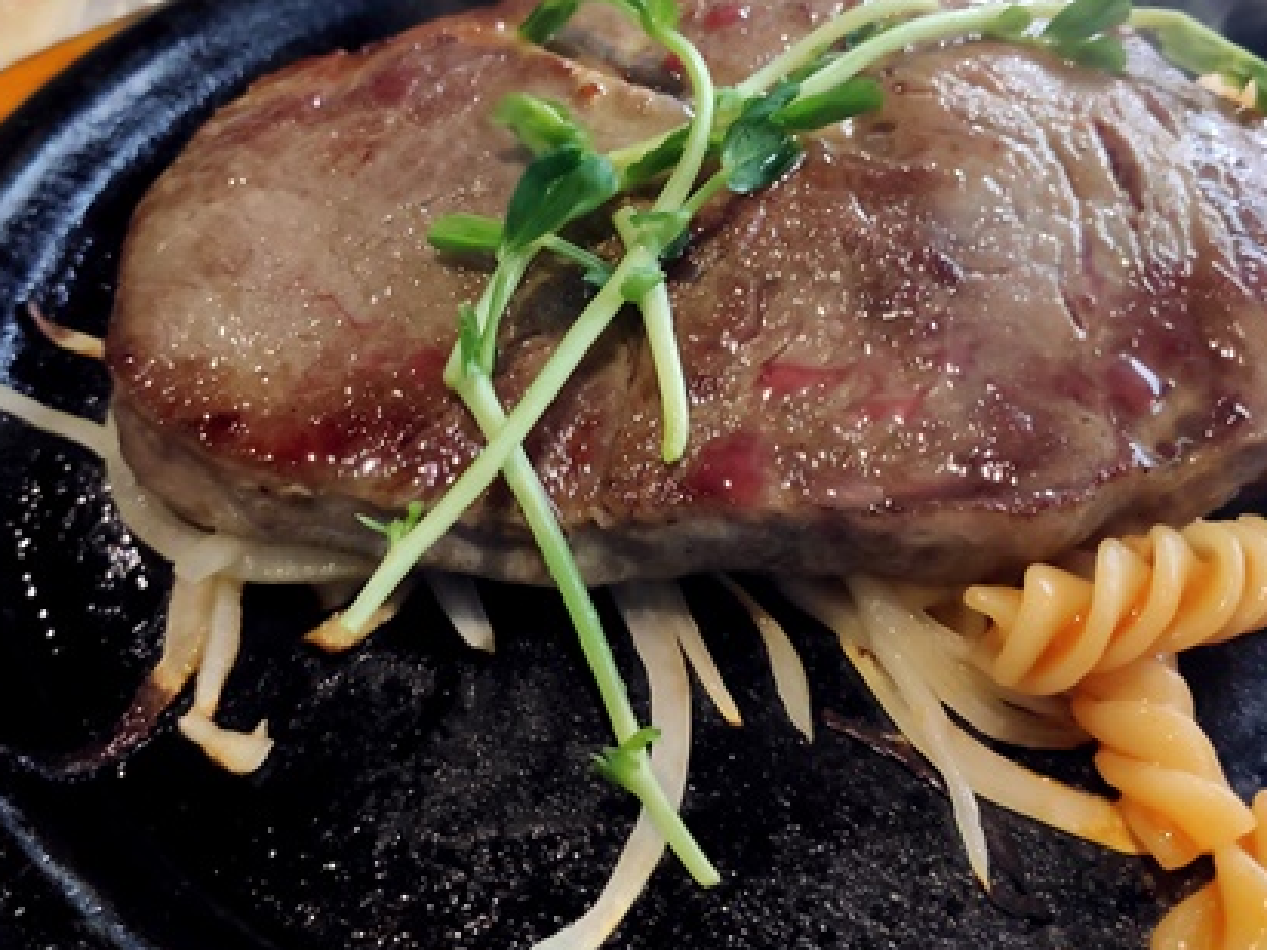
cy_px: 309
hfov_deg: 53.9
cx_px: 587
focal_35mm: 34
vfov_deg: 41.2
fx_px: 1244
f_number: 1.9
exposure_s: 1/120
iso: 235
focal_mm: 3.94
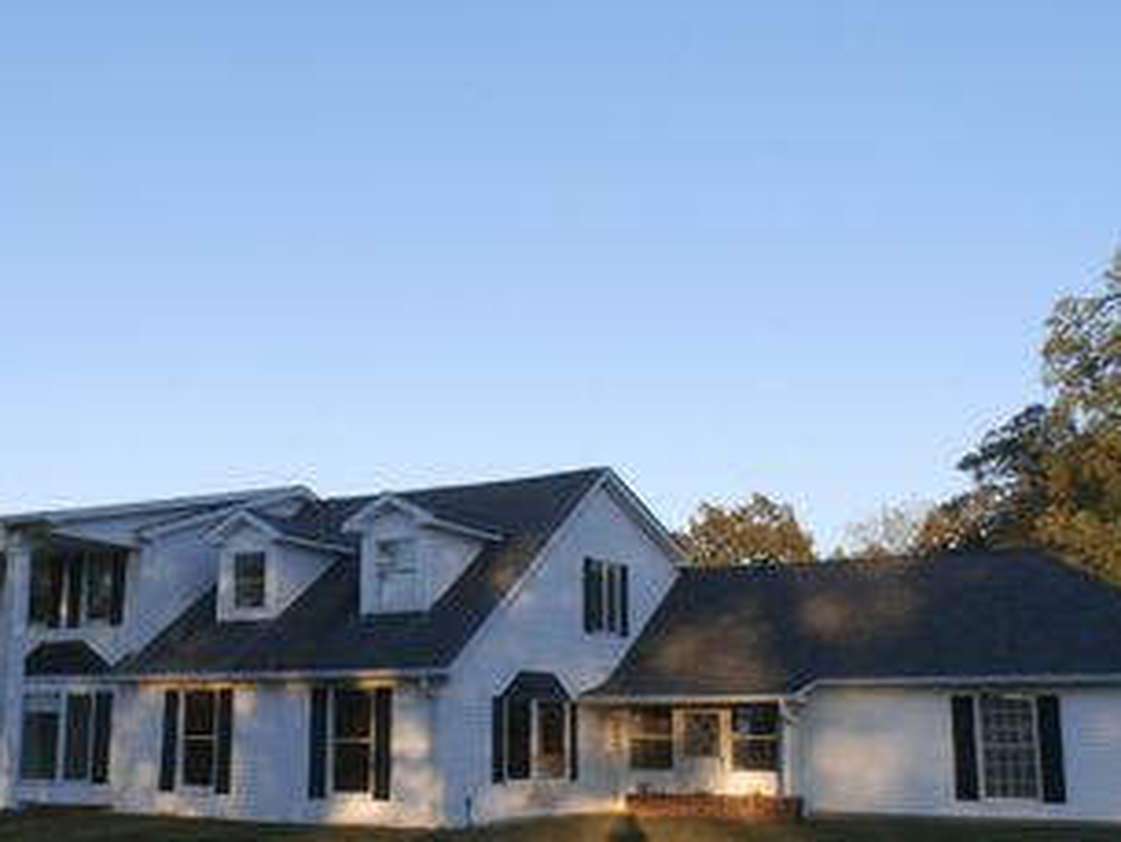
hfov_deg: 45.3
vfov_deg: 35.0
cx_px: 412
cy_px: 506
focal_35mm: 41
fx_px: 1328
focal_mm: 4.5
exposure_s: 1/320
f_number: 3
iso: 100
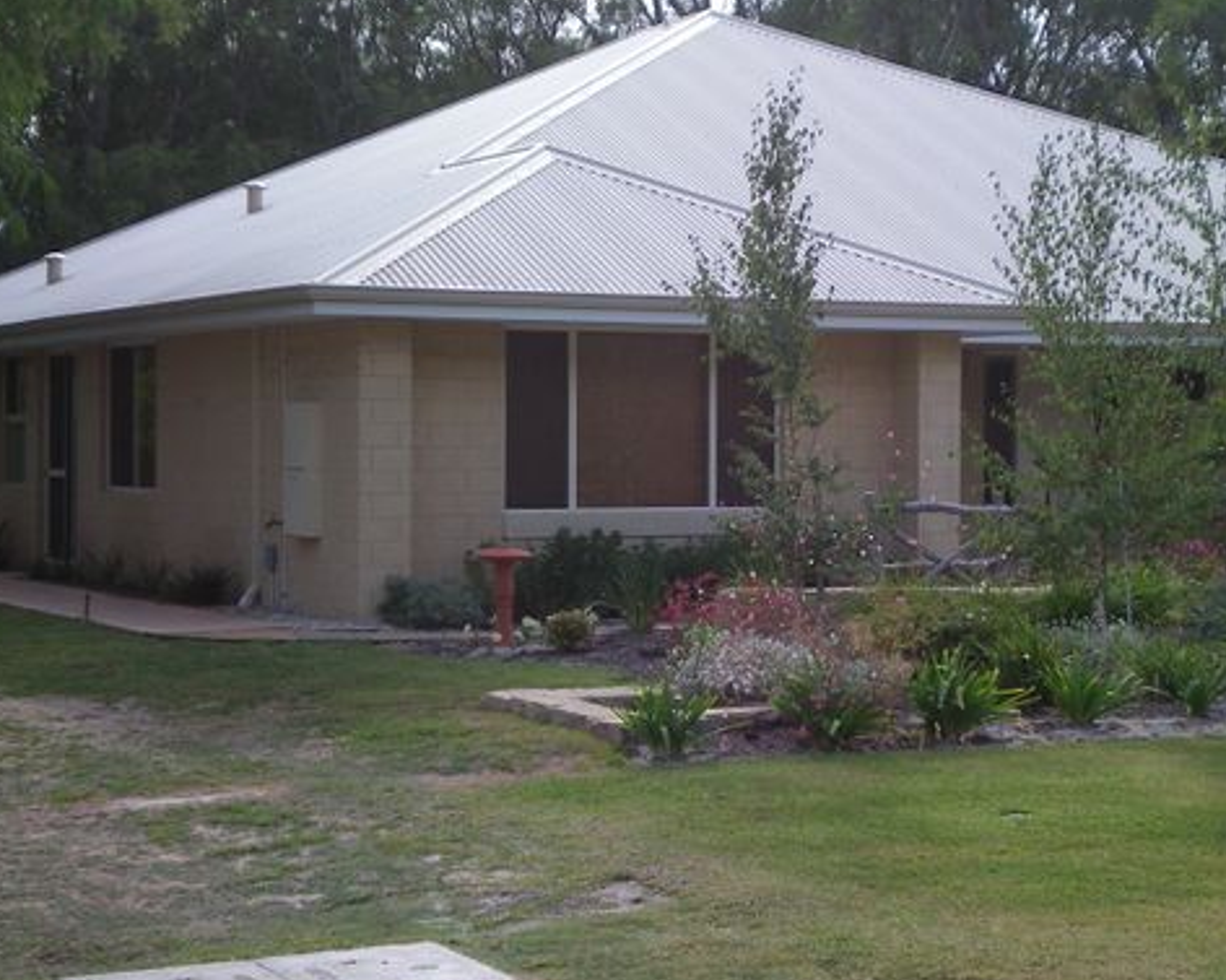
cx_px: 719
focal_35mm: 77
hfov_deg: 24.7
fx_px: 2792
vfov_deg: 19.9
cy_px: 442
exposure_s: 1/320
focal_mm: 10.3
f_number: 4.2
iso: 64
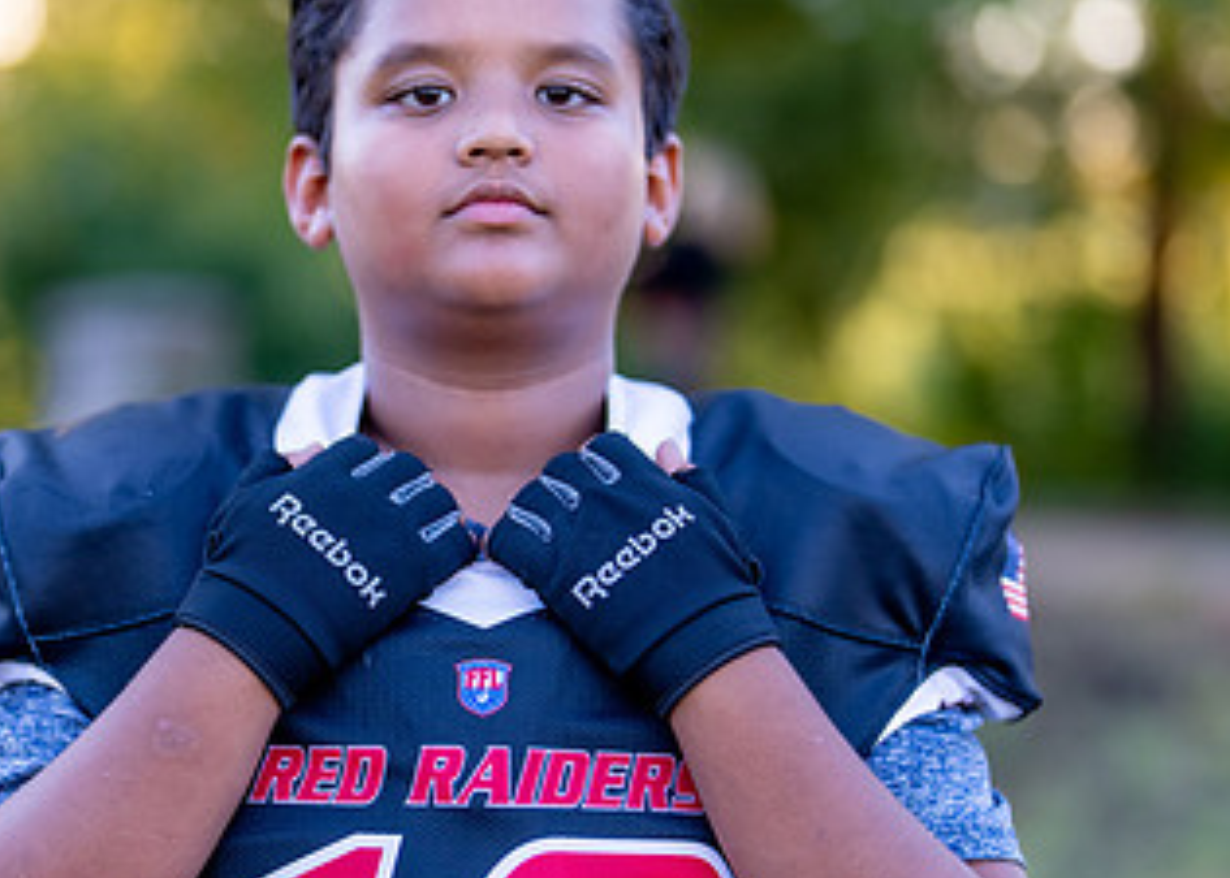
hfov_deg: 18.3
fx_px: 3808
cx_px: 443
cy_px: 505
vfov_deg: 13.2
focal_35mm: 109
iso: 100
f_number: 1.2
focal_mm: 50
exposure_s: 1/500
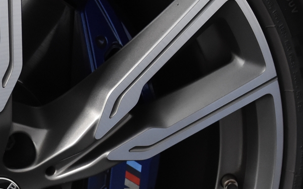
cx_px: -21
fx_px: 1244
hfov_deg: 13.6
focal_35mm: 151
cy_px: 188
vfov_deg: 8.7
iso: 1600
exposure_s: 1/60
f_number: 4
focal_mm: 31
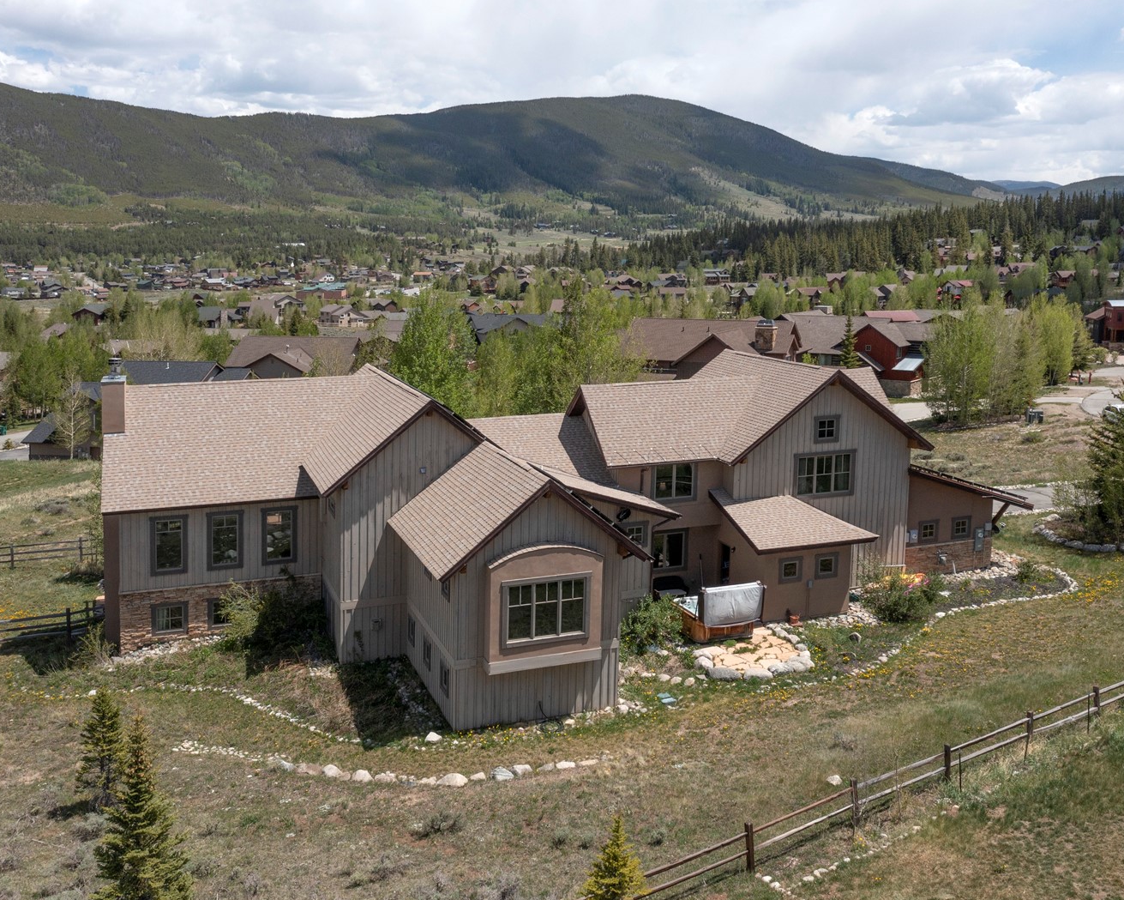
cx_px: 611
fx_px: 1131
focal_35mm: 34
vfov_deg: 43.4
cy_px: 456
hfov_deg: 52.8
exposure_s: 1/1000
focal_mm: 10.26
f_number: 6.3
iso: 100
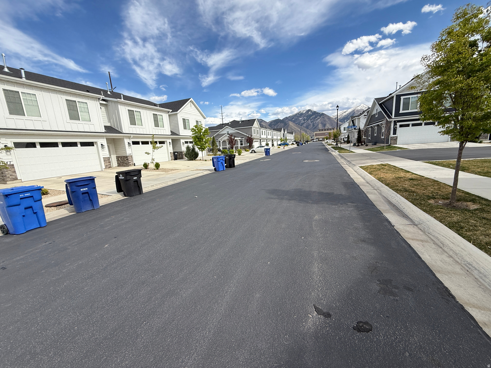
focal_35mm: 14
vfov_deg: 85.7
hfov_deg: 102.1
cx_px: 246
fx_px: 199
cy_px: 184
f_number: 2.2
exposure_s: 1/1698
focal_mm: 2.22
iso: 50
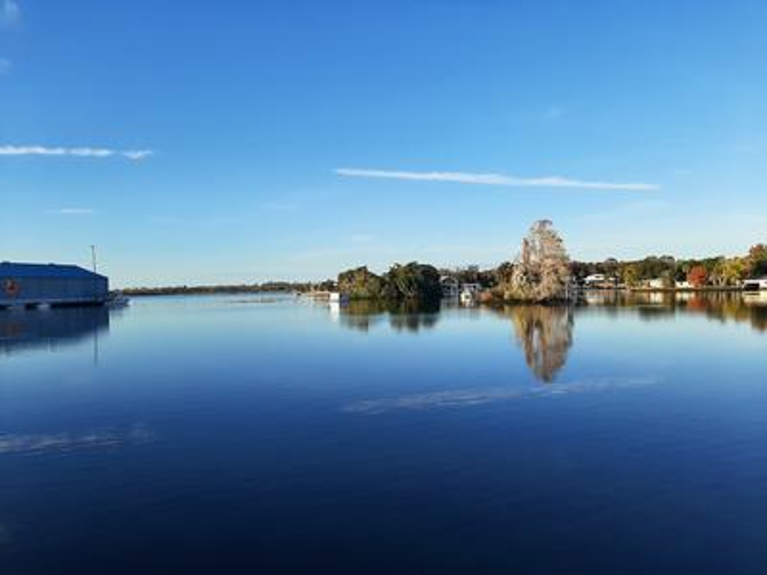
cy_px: 288
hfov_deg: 67.3
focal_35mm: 26
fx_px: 576
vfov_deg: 53.1
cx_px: 384
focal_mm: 3.93
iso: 40
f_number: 1.7
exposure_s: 1/1898
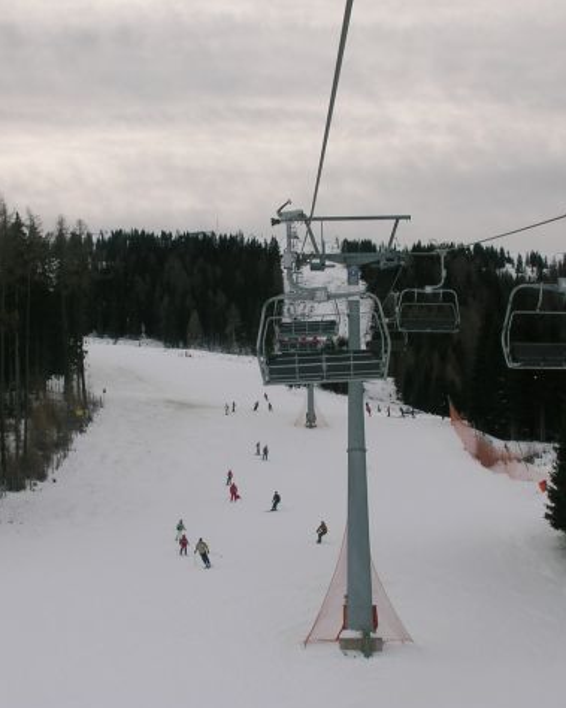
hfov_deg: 18.5
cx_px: 211
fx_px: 1739
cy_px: 356
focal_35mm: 83
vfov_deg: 23.0
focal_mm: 10.4
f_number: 6.1
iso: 50
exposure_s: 1/140
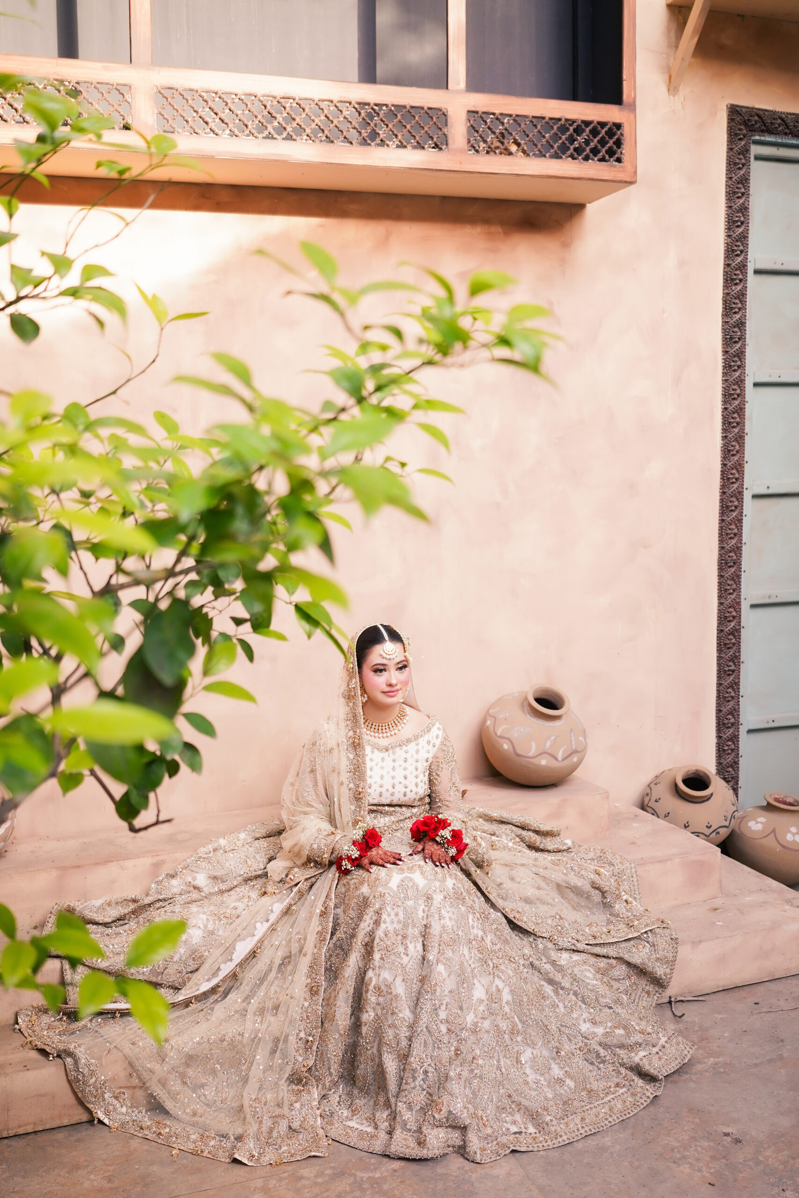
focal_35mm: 35
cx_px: 400
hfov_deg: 37.9
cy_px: 599
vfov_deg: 54.4
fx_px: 1165
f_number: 2.8
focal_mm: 35
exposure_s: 1/400
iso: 800
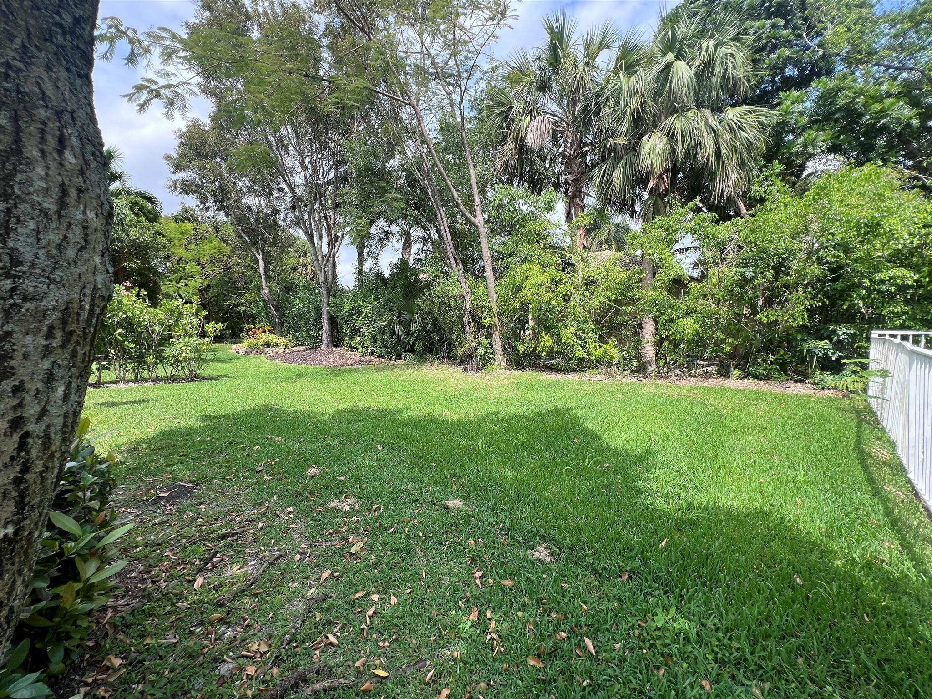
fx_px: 350
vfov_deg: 89.9
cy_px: 350
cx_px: 466
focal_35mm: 13
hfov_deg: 106.2
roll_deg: +1.0
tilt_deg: -3.3
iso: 32
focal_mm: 1.57
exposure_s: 1/686
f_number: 1.8
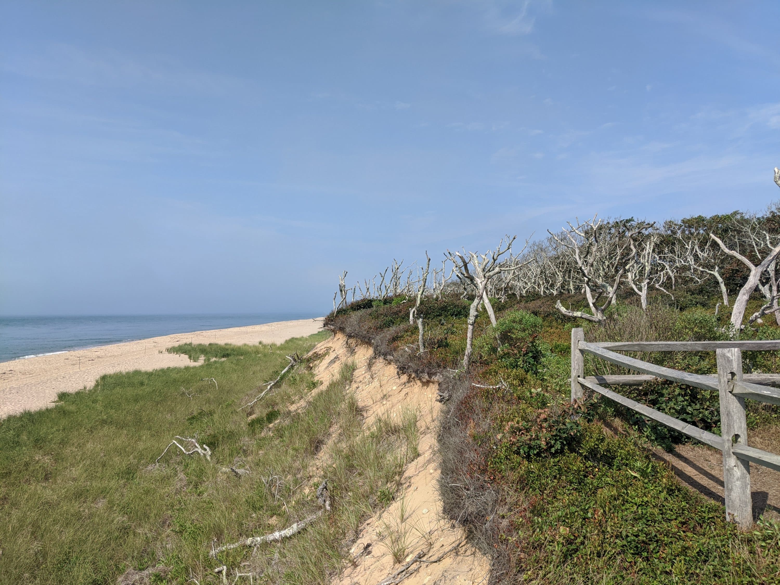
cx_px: 390
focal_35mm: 27
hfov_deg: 65.3
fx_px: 608
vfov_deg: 51.4
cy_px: 292
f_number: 1.8
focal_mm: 4.44
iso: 49
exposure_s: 1/3344
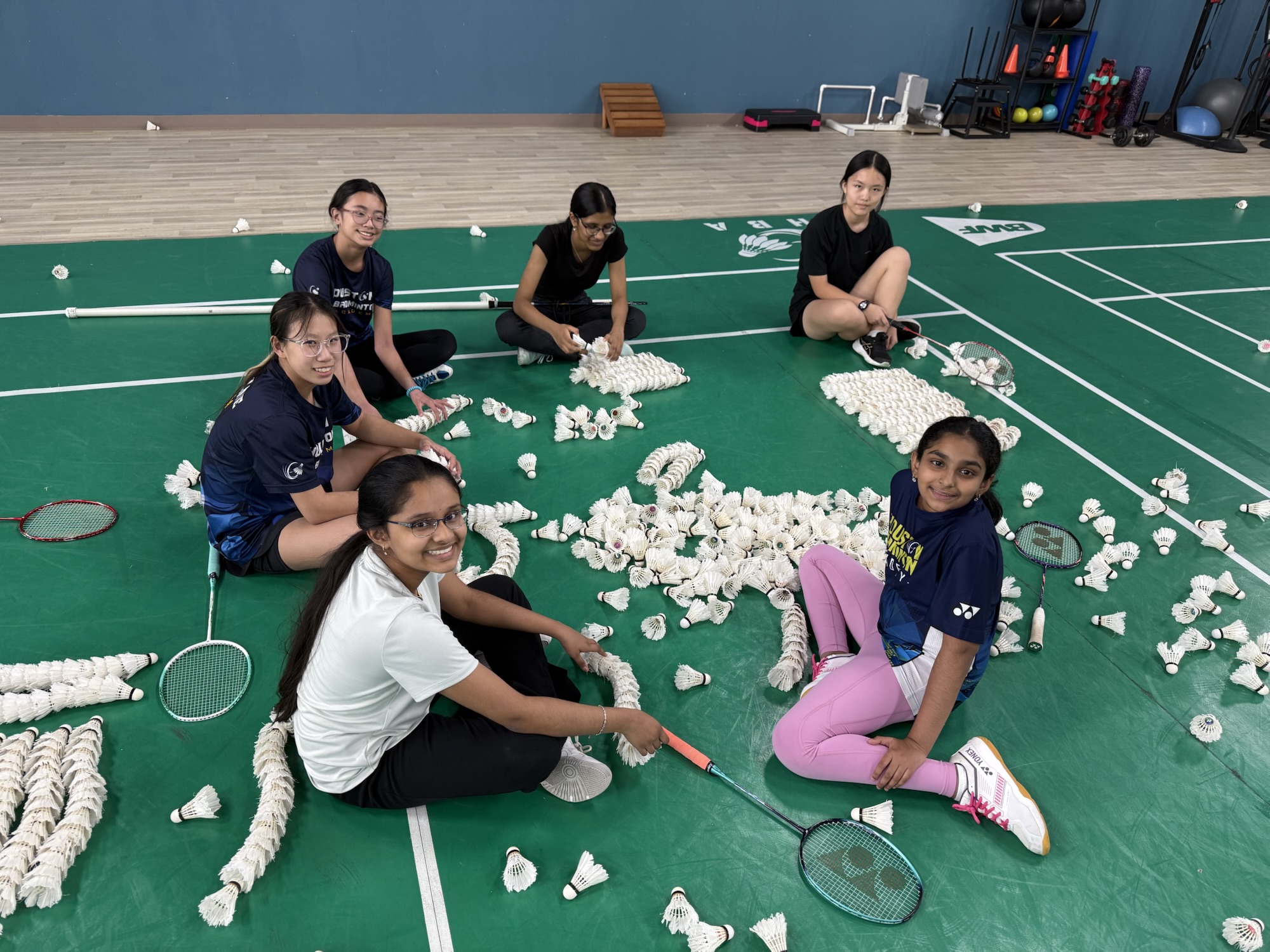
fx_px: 881
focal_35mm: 24
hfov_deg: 71.6
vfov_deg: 56.8
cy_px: 476
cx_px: 635
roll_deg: -4.2
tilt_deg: -32.6
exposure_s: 1/60
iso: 160
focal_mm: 6.76
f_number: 1.78
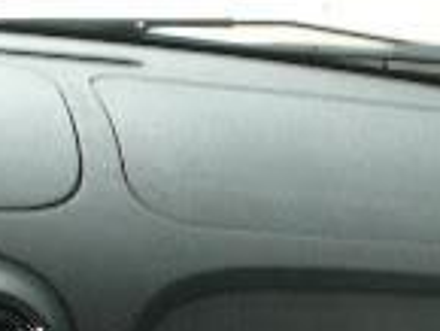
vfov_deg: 9.6
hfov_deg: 12.1
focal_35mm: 154
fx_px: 1959
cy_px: 288
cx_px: -261
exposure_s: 1/30
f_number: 2.8
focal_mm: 5.2
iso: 100
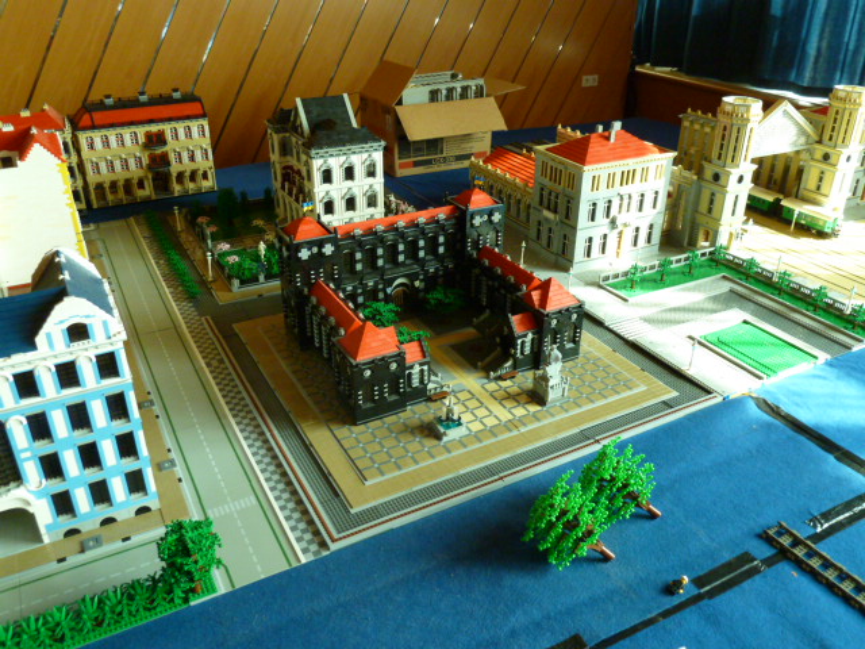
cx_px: 432
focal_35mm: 29
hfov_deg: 61.7
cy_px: 324
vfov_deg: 48.2
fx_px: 725
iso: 400
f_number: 3.4
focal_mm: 4.7
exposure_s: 1/30
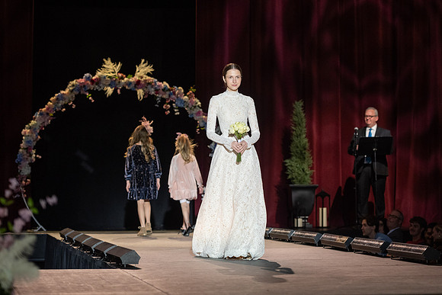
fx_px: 1544
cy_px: 122
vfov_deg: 10.9
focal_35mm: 126
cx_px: 232
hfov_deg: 16.3
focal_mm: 102
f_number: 2.8
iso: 1000
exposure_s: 1/1000
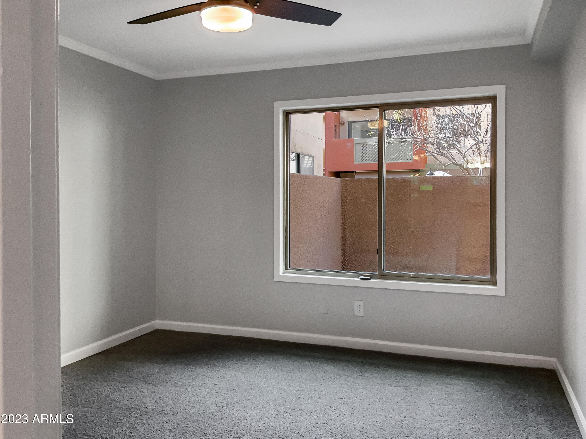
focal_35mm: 29
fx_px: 491
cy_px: 220
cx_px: 293
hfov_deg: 61.7
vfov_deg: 48.2
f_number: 1.8
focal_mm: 3
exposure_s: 1/60
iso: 40
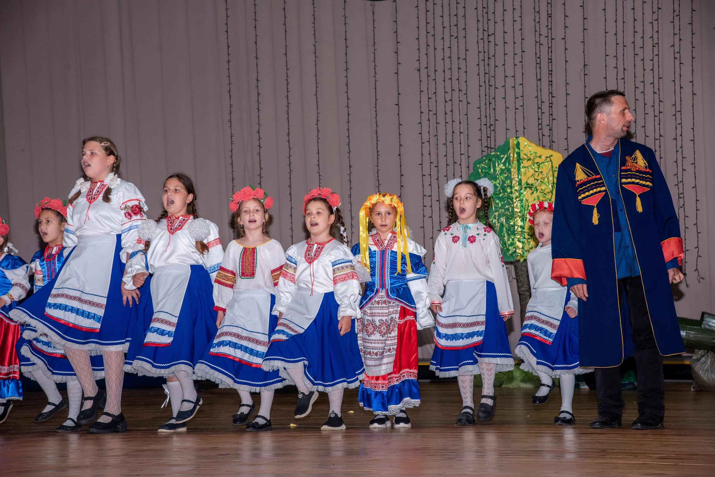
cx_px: 358
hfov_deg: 23.6
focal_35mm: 86
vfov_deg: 15.9
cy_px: 238
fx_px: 1709
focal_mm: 86
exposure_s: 1/160
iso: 640
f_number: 7.1
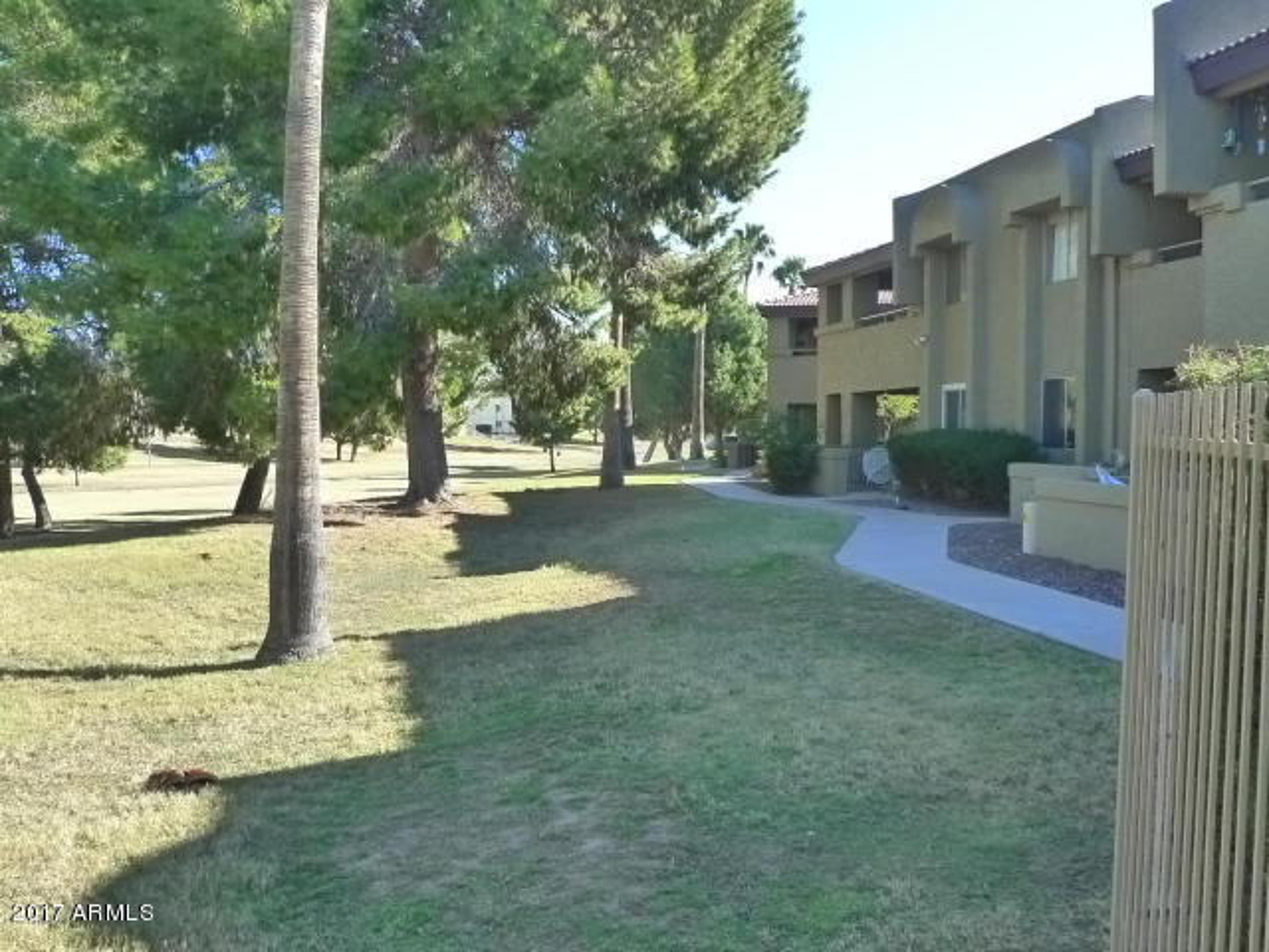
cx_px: 634
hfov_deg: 56.8
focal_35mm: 32
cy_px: 476
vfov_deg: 44.2
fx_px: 1173
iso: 400
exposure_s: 1/400
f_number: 2.8
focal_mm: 5.1
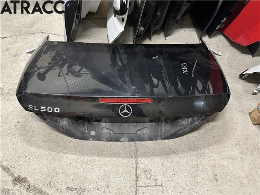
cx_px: 130
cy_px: 98
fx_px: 180
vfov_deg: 56.8
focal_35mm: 24
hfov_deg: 71.6
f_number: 1.78
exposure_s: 1/50
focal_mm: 6.86
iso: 500
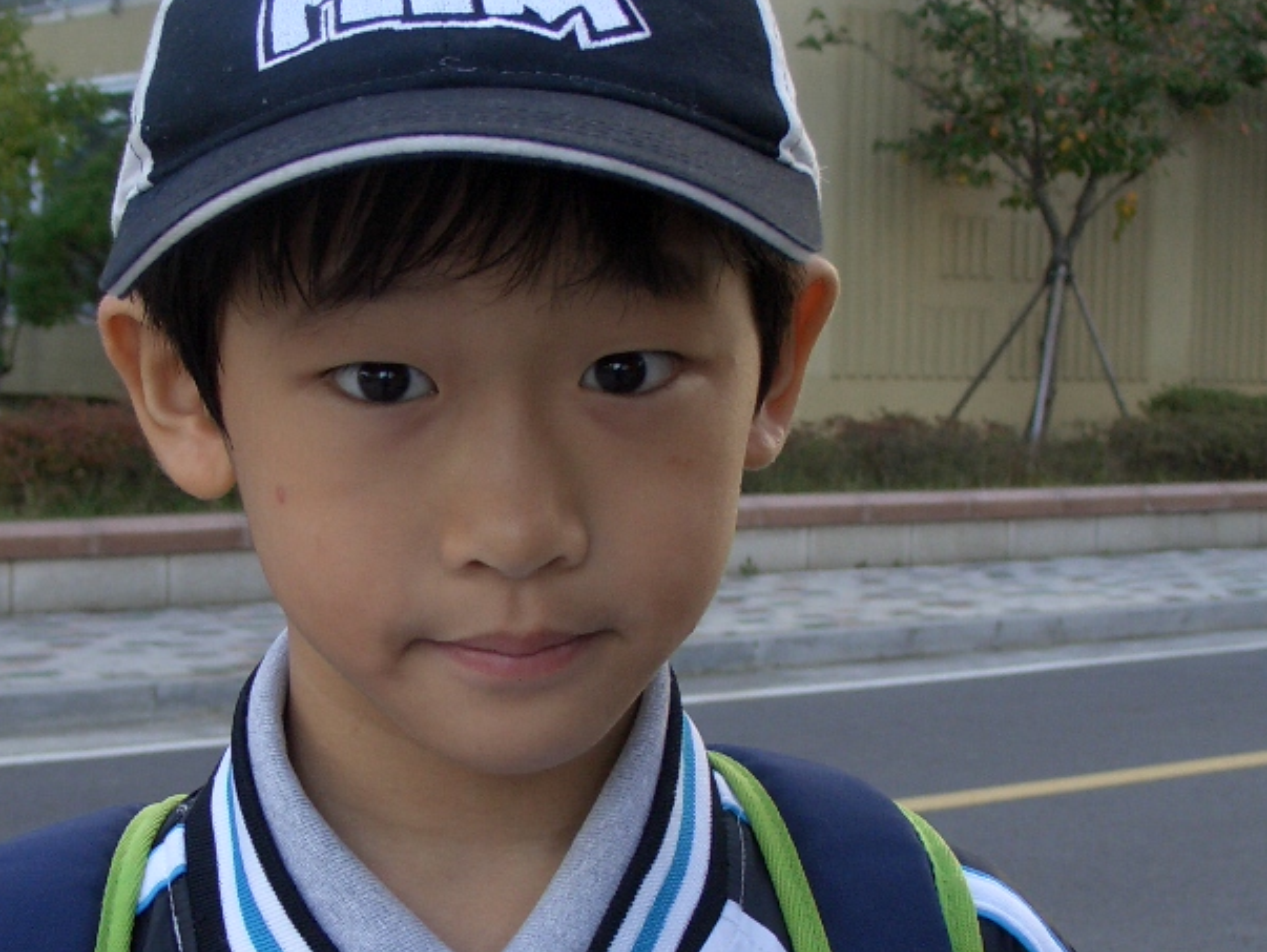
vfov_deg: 20.9
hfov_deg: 27.7
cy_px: 647
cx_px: 473
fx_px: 2564
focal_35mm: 70
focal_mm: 7.1
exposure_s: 1/250
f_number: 3.2
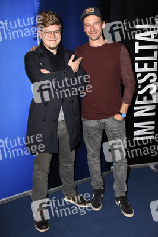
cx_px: 79
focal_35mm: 36
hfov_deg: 36.8
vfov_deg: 53.2
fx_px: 237
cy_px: 118
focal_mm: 24
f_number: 6.3
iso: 1600
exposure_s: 1/60
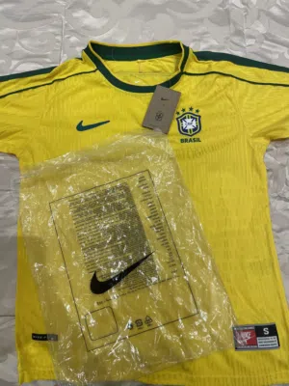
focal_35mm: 26
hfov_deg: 53.1
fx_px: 289
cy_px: 193
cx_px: 144
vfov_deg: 67.3
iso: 100
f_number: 1.6
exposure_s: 1/100
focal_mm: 4.2
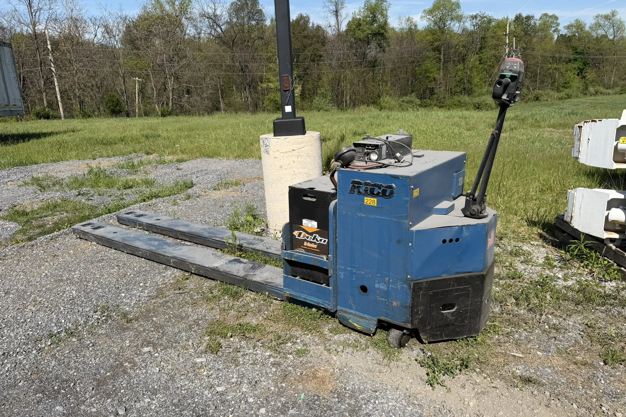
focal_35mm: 25
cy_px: 211
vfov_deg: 51.3
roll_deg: +2.8
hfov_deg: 71.5
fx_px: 435
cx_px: 313
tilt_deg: -16.2
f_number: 1.78
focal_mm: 6.76
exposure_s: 1/5319
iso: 80
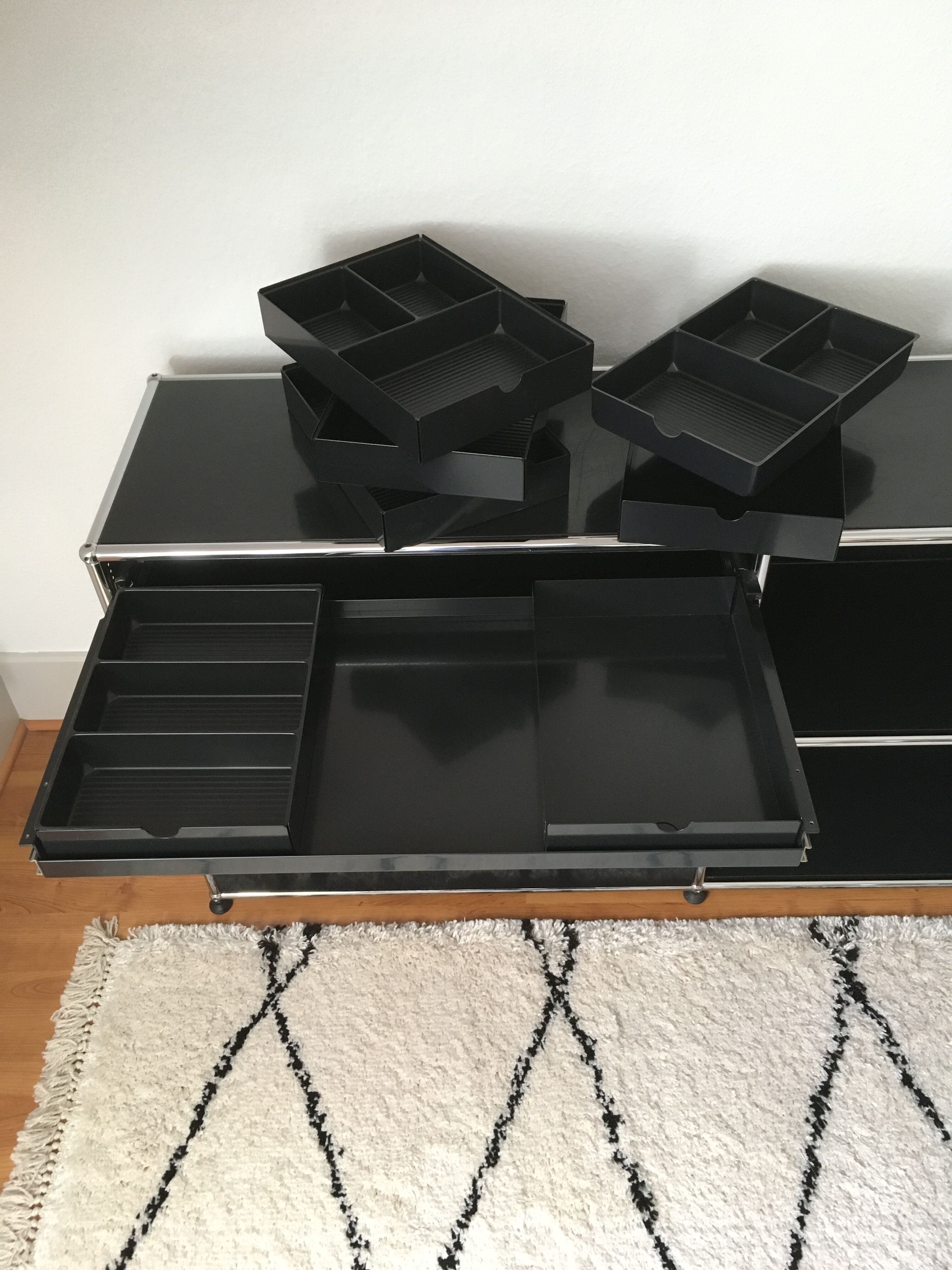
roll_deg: +1.8
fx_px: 1063
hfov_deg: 48.2
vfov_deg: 61.7
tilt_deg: -44.3
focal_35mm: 29
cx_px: 476
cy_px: 635
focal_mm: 4.15
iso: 200
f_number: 2.2
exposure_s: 1/33
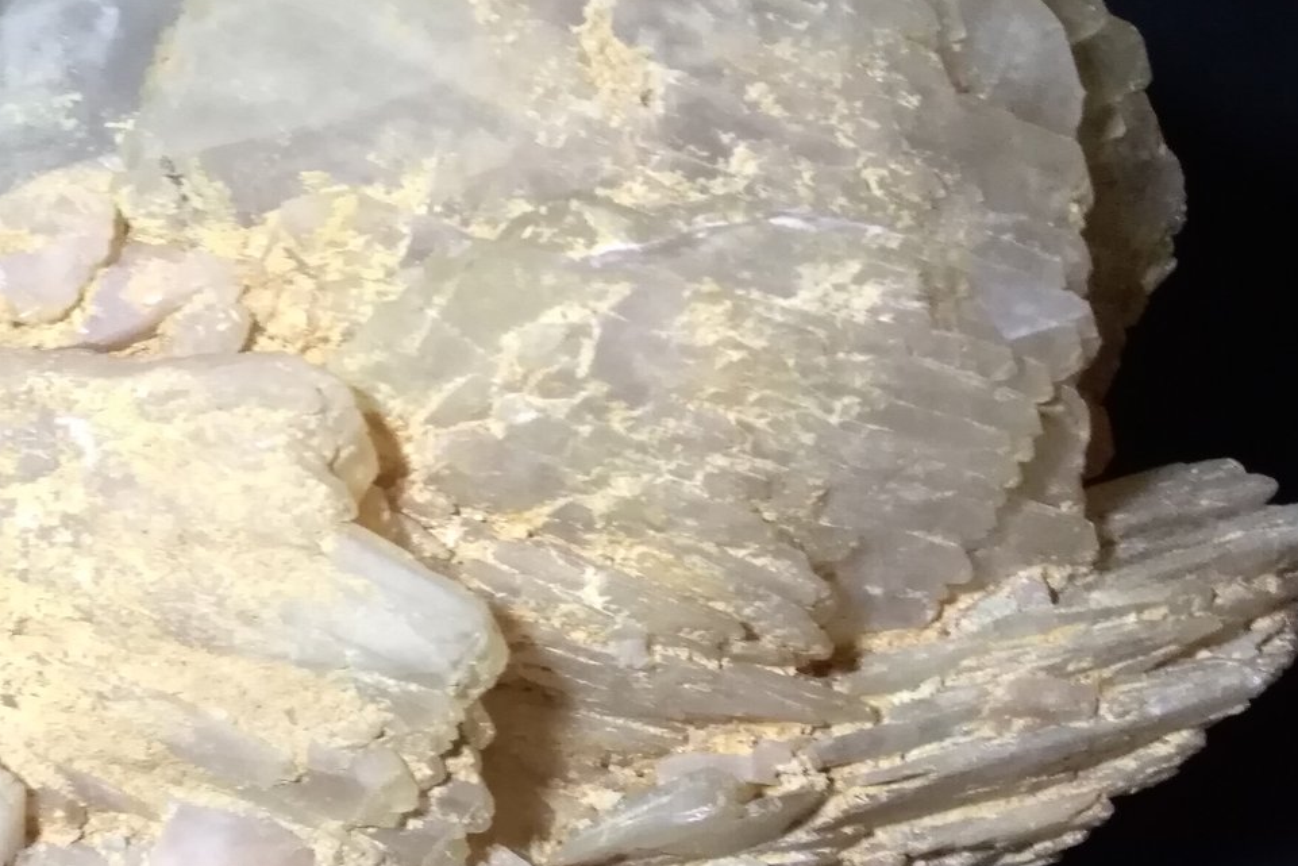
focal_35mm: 45
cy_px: 430
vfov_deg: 29.9
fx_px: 1623
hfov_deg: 41.7
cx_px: 259
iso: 855
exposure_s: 1/15
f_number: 2
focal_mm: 3.54
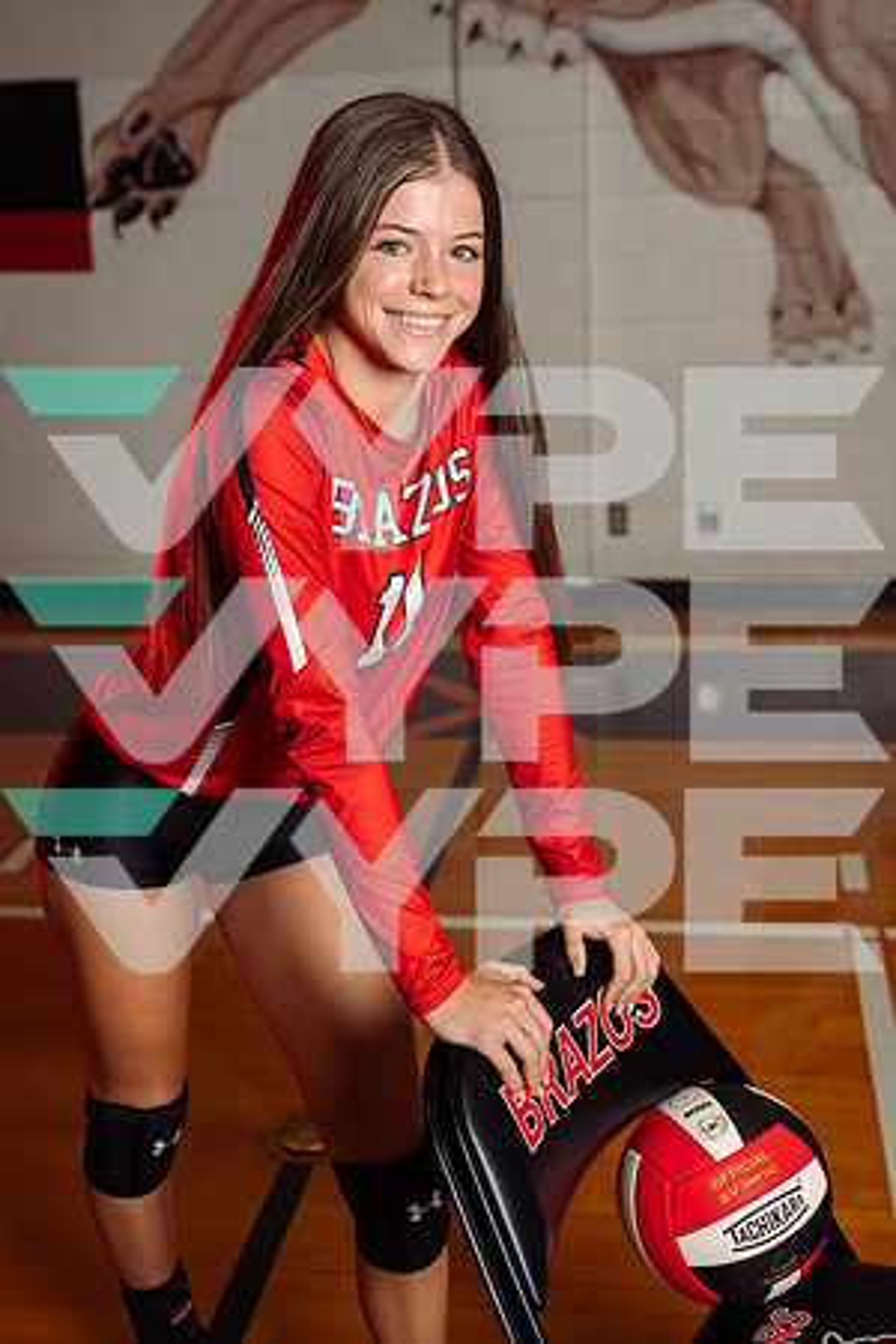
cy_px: 672
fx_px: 1904
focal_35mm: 51
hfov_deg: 26.5
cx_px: 448
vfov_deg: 38.9
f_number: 4.5
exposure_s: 1/200
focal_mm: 51
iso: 125
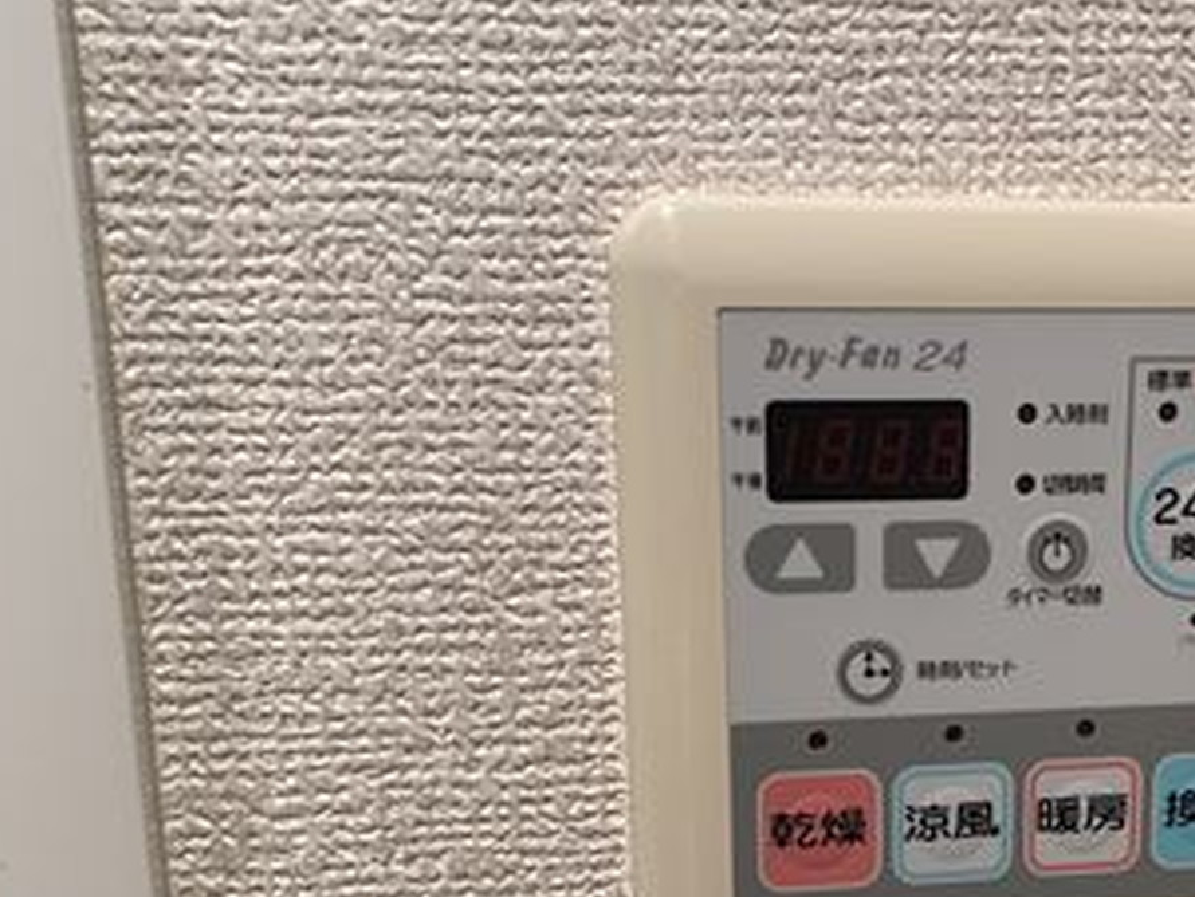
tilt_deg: -16.3
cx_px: 979
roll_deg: -1.2
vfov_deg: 25.3
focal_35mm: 56
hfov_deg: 33.2
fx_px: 1934
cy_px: 822
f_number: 1.8
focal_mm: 4.25
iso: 64
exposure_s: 1/50
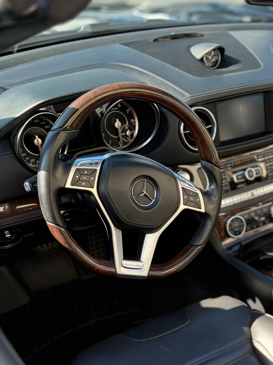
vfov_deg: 71.6
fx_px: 252
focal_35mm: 24
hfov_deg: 56.8
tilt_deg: -45.2
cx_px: 136
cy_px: 182
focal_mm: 6.76
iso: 100
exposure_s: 1/368
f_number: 1.78
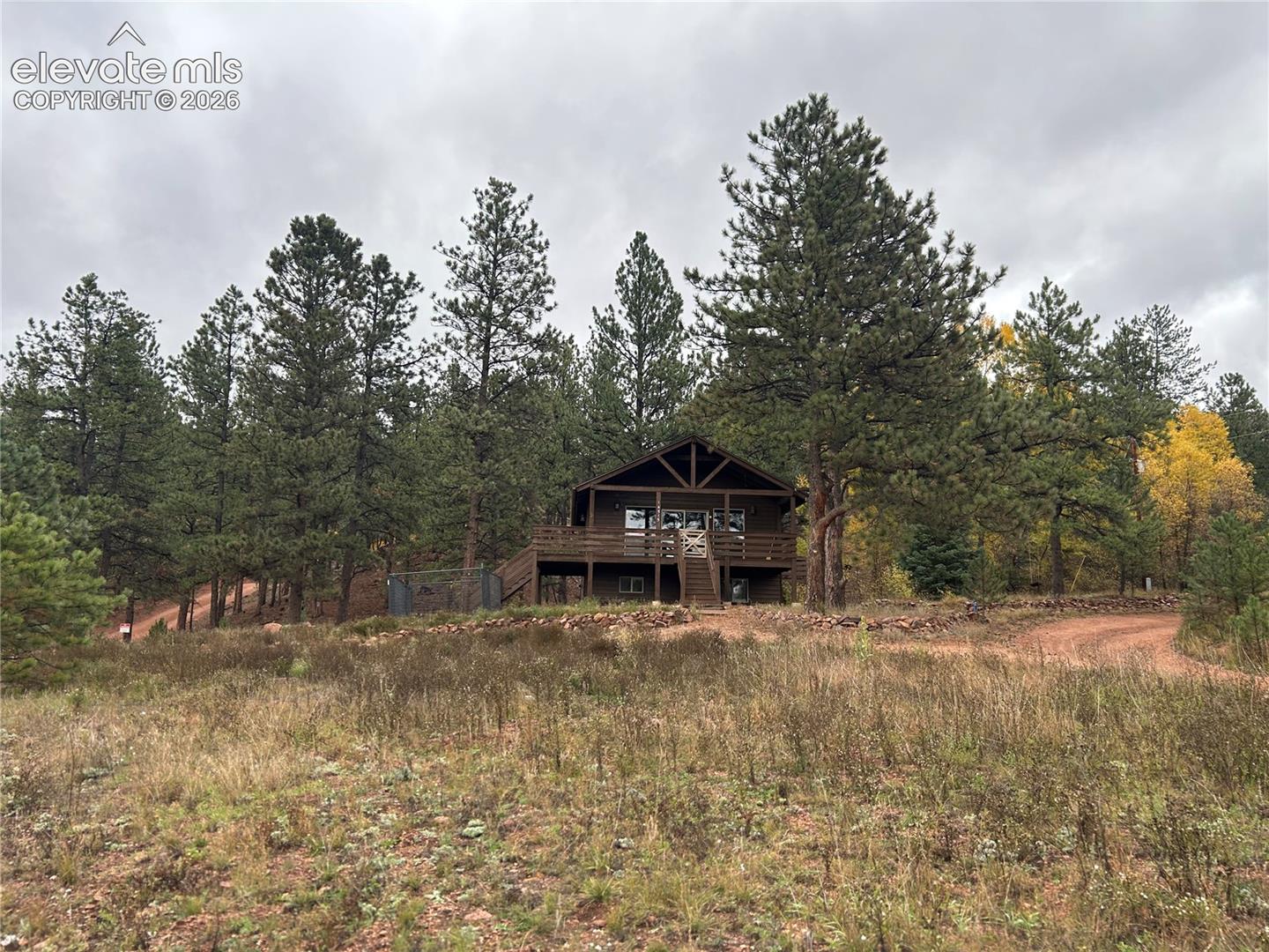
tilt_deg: +8.3
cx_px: 634
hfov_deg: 67.3
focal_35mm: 26
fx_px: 953
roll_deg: -1.2
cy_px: 476
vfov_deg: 53.1
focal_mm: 5.7
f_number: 1.5
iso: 50
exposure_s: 1/528
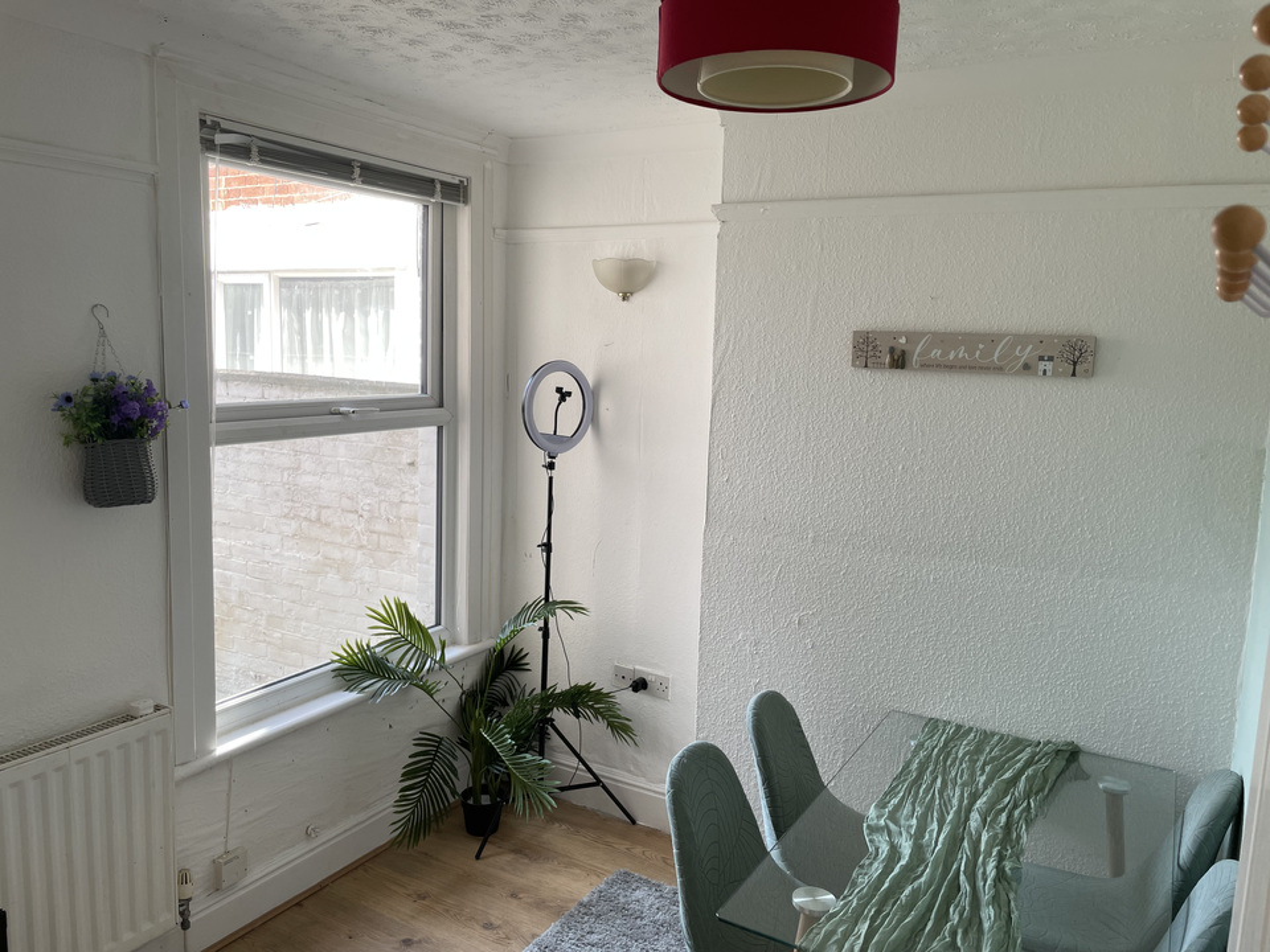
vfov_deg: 53.1
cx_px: 635
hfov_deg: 67.3
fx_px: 954
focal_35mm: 26
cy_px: 476
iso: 40
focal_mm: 4.2
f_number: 1.6
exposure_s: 1/121
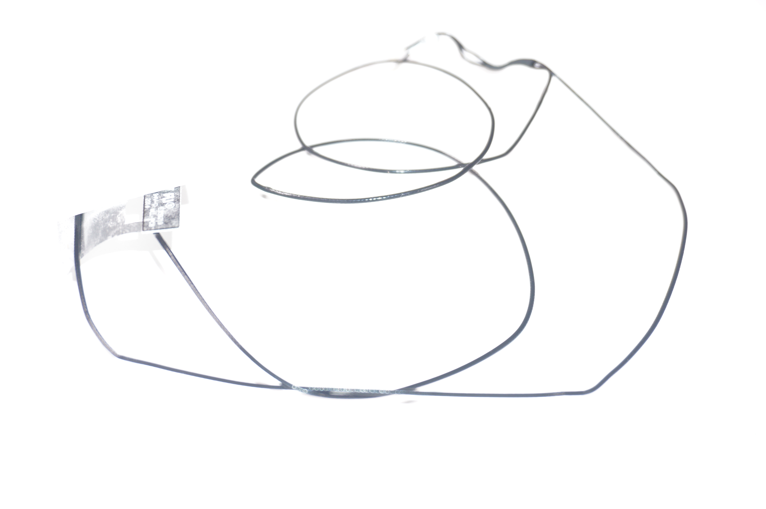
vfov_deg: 28.9
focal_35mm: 46
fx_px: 989
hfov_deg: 42.4
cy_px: 254
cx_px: 383
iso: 500
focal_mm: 31
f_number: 5
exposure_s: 1/125
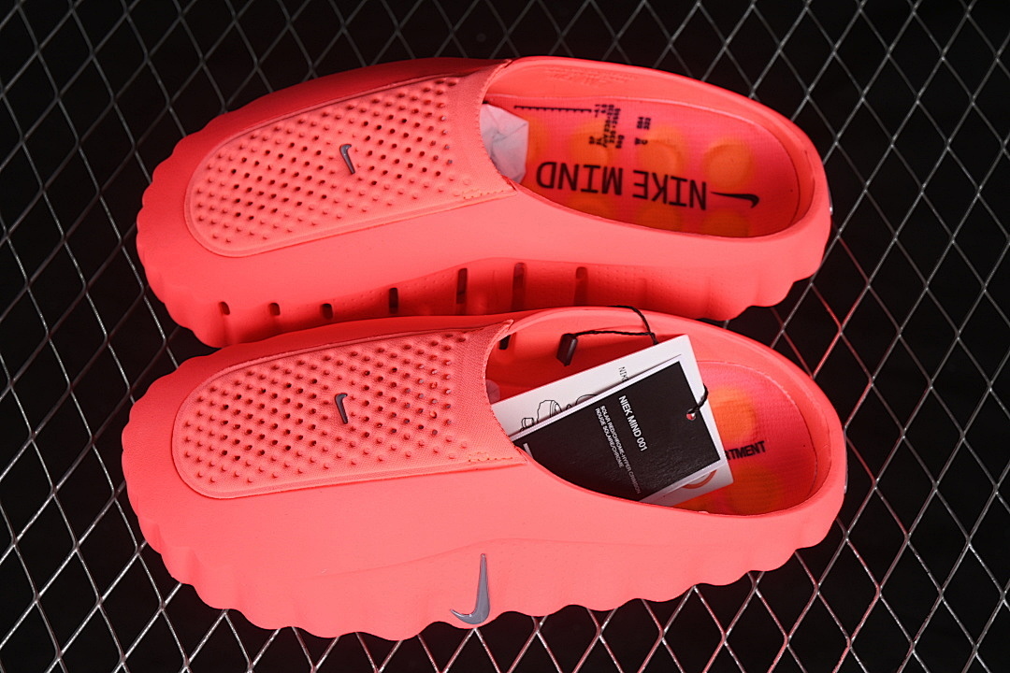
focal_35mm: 75
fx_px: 2104
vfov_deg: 18.2
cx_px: 505
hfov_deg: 27.0
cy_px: 336
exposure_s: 1/80
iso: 160
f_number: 7.1
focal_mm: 50
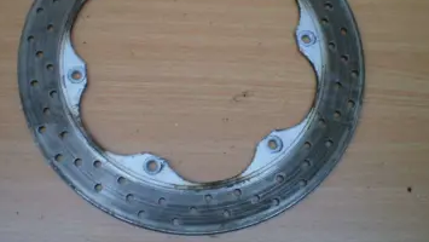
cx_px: 193
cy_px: 83
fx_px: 603
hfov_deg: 39.1
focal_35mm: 53
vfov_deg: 22.6
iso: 80
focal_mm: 6.3
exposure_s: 1/30
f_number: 3.1
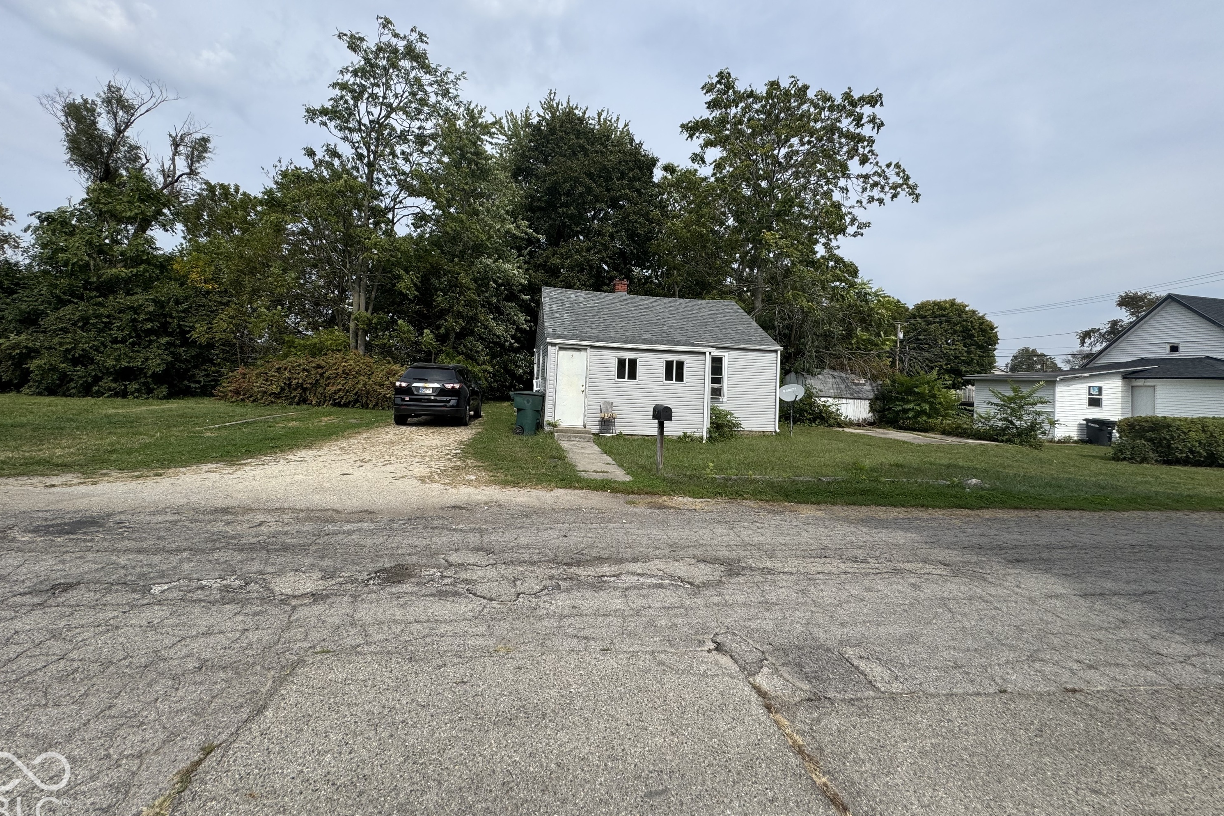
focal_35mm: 15
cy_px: 362
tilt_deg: +1.9
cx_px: 605
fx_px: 510
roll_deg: -2.0
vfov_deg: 77.0
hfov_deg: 100.4
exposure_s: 1/1477
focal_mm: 2.22
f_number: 2.2
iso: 50
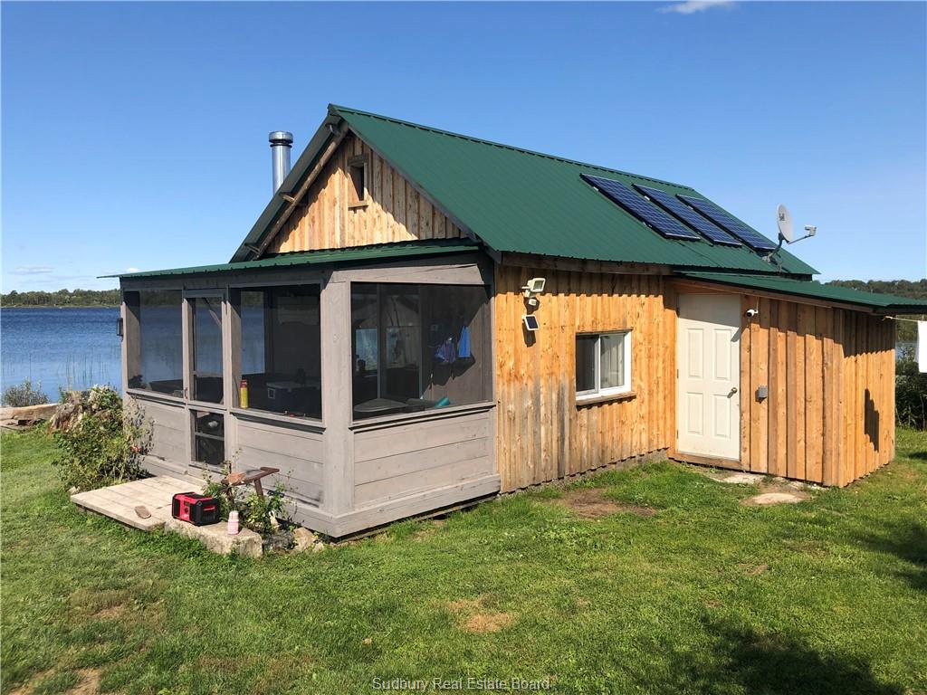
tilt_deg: -2.2
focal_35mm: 28
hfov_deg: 63.4
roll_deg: +0.8
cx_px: 464
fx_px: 750
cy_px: 348
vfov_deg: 49.7
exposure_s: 1/2088
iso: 20
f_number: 1.8
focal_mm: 4
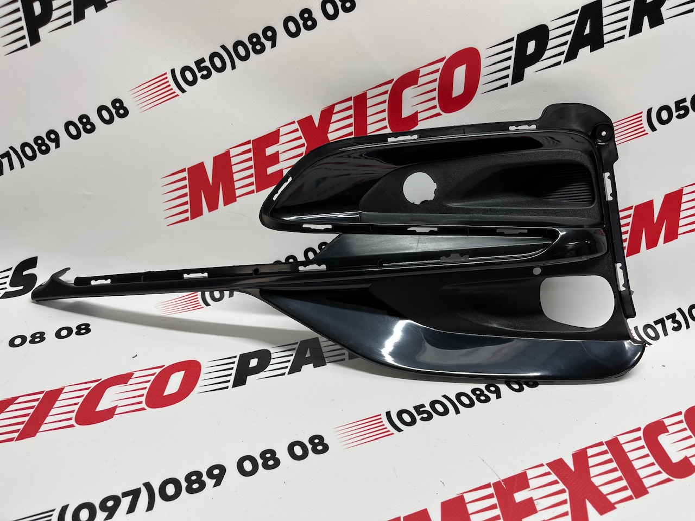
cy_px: 260
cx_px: 348
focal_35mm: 26
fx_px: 522
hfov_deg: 67.3
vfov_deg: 53.1
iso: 40
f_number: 1.6
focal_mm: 5.1
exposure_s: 1/100
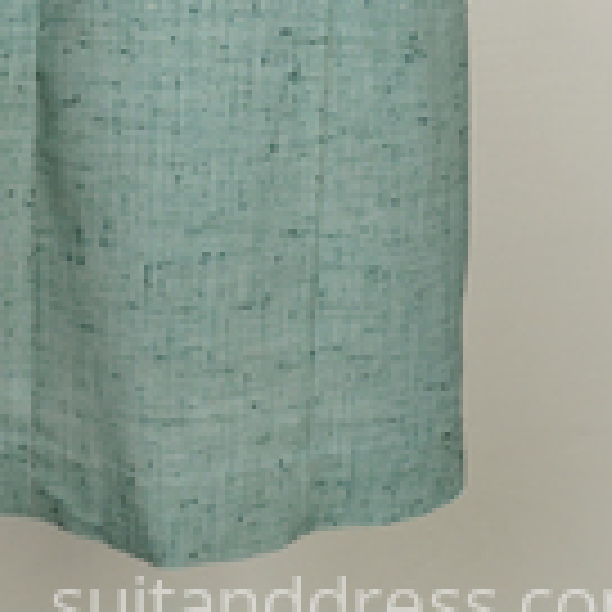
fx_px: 2340
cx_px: 155
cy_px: -160
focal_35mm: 117
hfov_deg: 14.8
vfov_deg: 14.3
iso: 200
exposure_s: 1/25
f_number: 6.3
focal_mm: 32
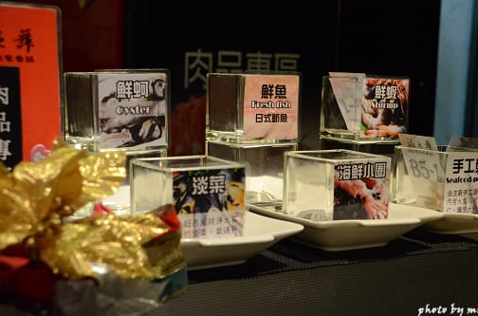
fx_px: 927
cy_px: 146
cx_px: 257
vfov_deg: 19.3
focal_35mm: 70
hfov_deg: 28.9
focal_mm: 42
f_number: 6.3
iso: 3200
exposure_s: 1/60
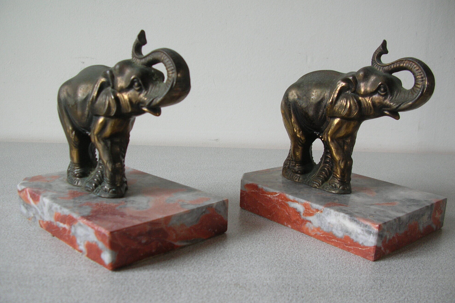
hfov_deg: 51.9
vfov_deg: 35.9
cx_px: 226
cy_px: 151
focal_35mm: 37
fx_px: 468
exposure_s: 1/16.1
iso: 50
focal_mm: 5.8
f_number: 2.8
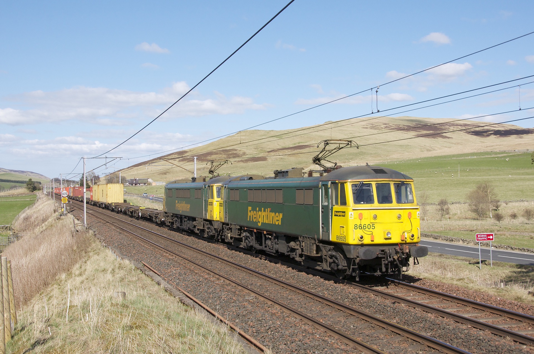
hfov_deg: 41.2
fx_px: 711
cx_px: 267
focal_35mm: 48
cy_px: 177
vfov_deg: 28.0
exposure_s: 1/1000
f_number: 9
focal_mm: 32
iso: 640
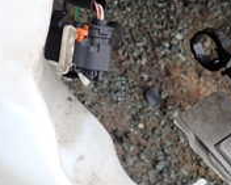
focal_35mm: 83
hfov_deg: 22.7
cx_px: 50
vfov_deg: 17.8
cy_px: -22
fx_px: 568
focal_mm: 4.5
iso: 125
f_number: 2
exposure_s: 1/125
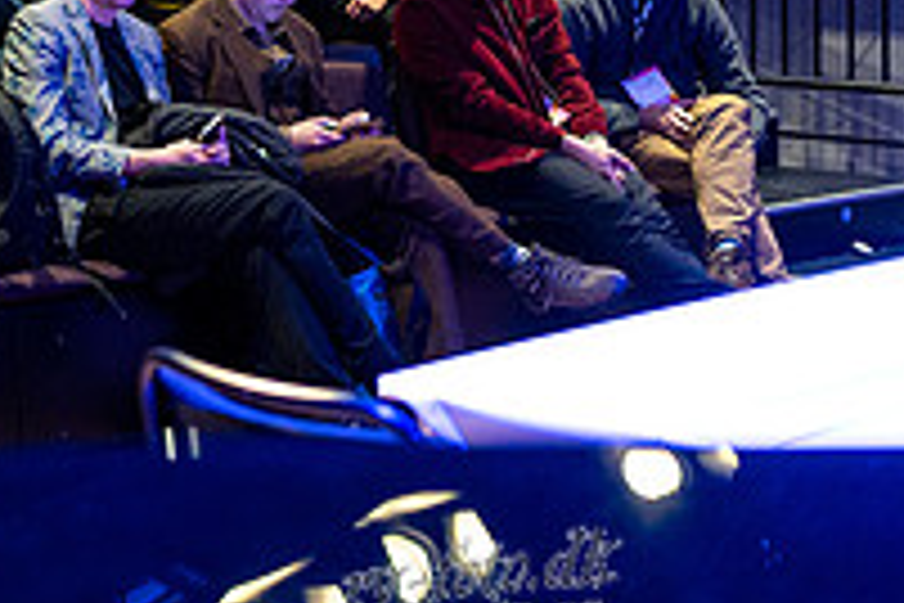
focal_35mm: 101
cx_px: -382
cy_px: -65
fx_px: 2536
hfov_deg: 18.3
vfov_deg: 13.3
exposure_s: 1/200
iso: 4000
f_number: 1.4
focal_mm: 35
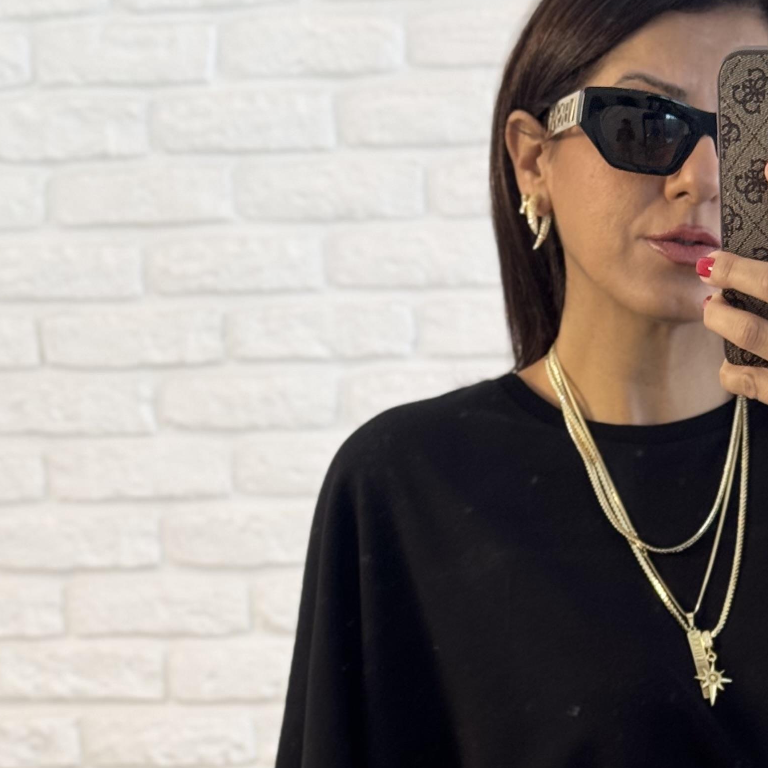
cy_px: 902
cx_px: 635
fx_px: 2786
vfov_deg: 15.2
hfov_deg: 15.6
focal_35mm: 111
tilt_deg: -20.5
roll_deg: +2.1
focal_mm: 6.76
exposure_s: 1/64
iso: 100
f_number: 1.78
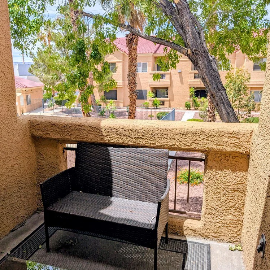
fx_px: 256
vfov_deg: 55.6
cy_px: 135
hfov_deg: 55.5
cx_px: 123
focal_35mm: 29
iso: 45
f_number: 1.85
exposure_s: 1/2695
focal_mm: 6.81
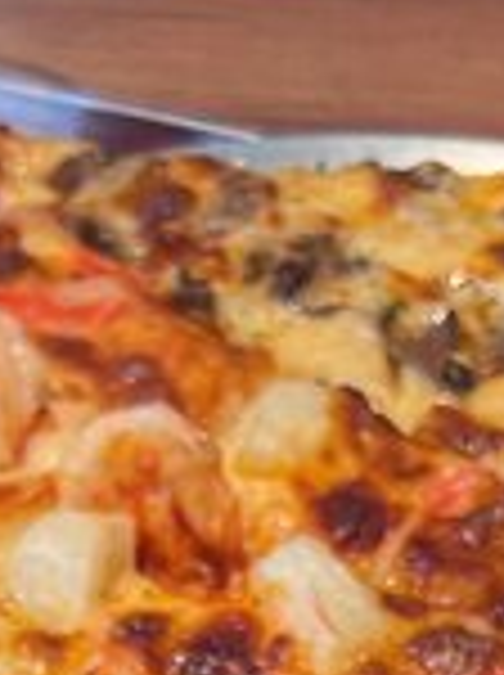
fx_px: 2434
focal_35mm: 125
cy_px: 1206
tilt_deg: -47.2
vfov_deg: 14.1
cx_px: 90
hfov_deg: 11.8
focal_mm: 5.7
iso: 100
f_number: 1.5
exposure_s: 1/60
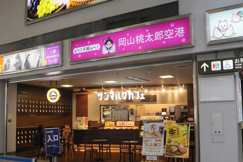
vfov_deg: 35.8
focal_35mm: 37
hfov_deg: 51.9
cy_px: 94
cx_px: 115
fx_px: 250
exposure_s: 1/160
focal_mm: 28
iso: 1600
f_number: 4
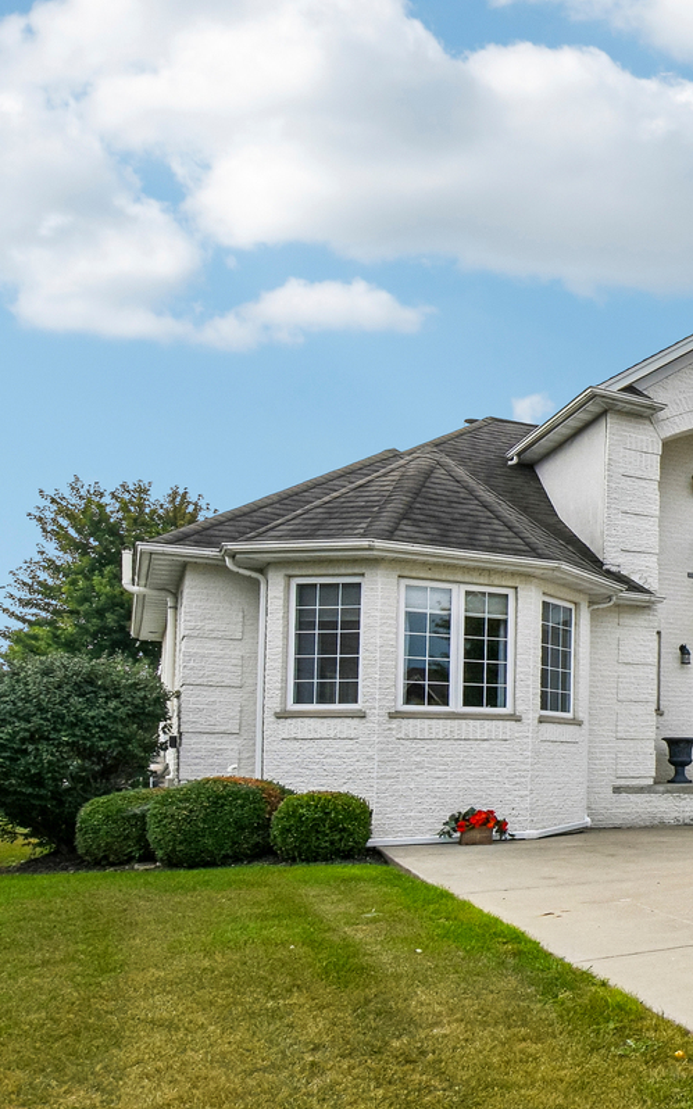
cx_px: 1036
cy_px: 533
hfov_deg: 27.8
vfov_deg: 61.2
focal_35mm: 31
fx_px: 937
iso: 400
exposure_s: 1/1000
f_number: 8
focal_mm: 10
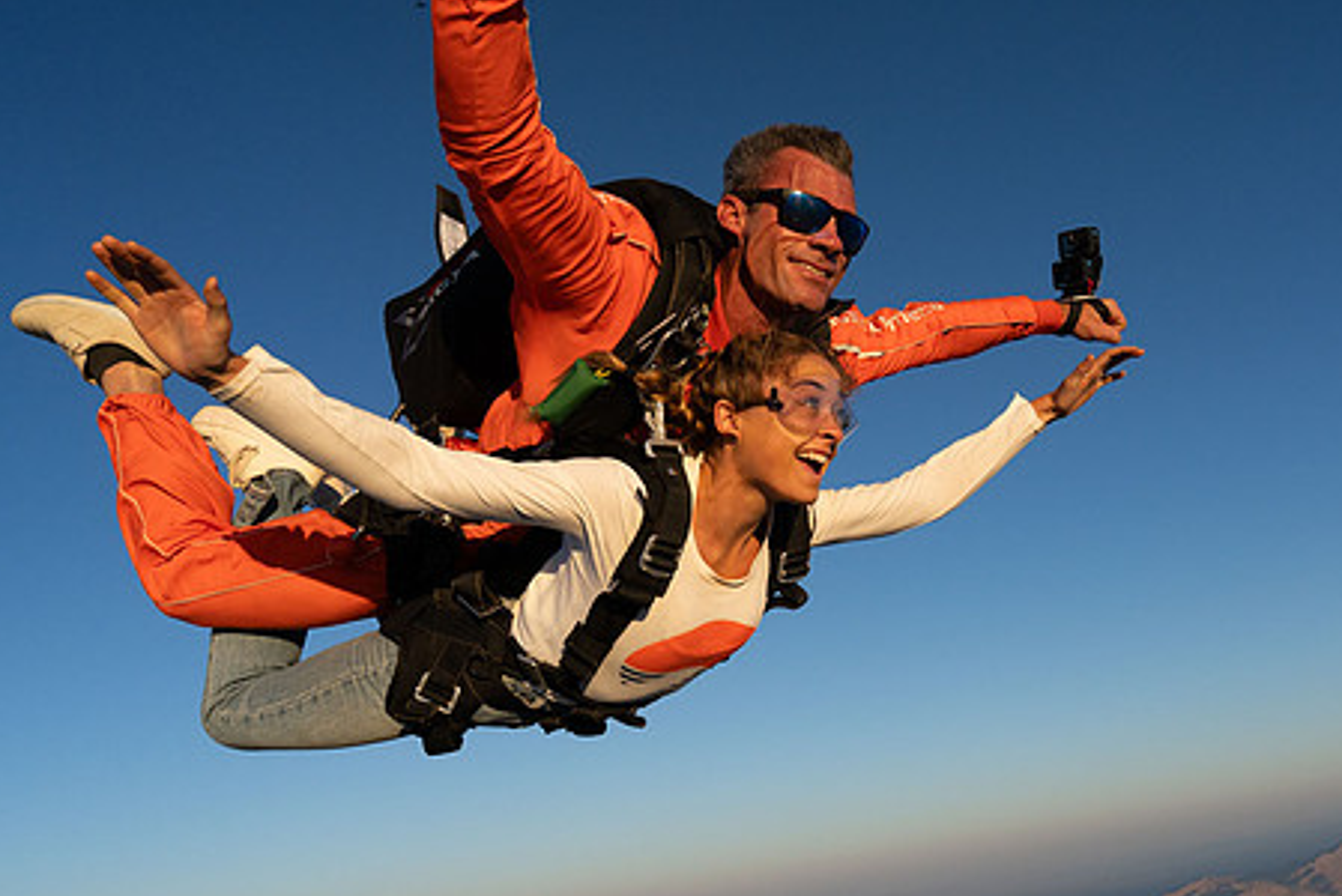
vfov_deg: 42.3
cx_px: 819
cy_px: 503
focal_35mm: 31
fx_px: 1156
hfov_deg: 59.6
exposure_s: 1/2000
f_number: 9
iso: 1250
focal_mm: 24
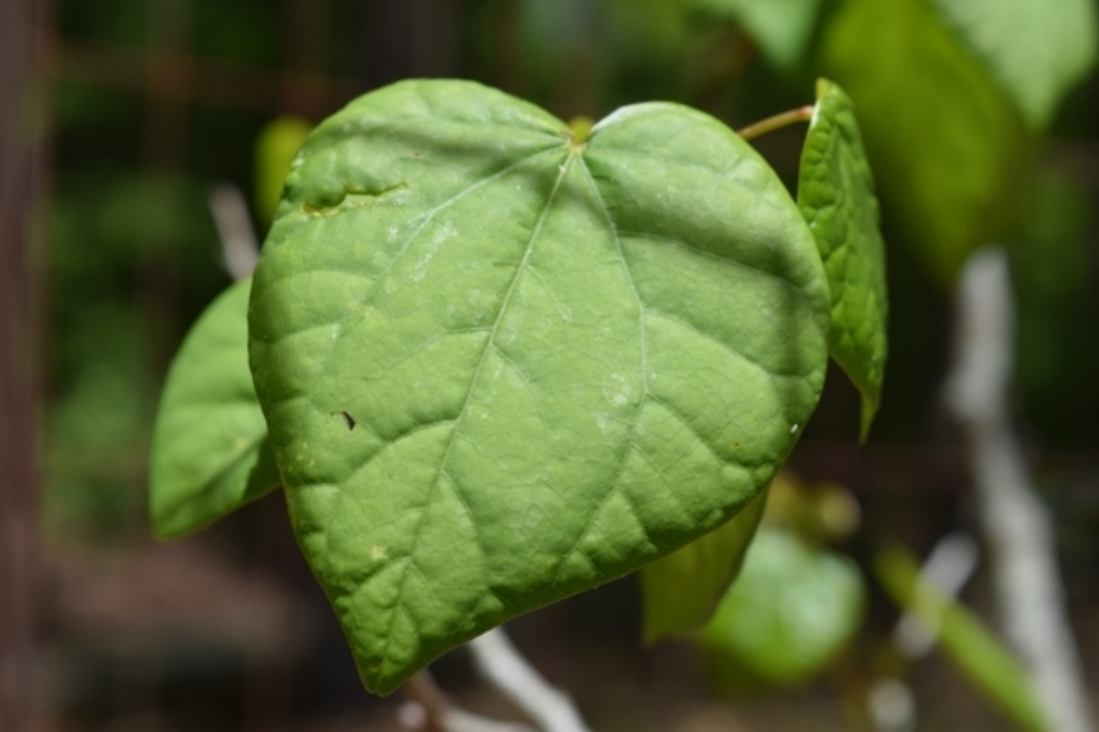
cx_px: 550
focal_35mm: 82
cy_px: 366
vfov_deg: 16.6
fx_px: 2518
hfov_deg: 24.6
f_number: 10
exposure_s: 1/400
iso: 200
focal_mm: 55
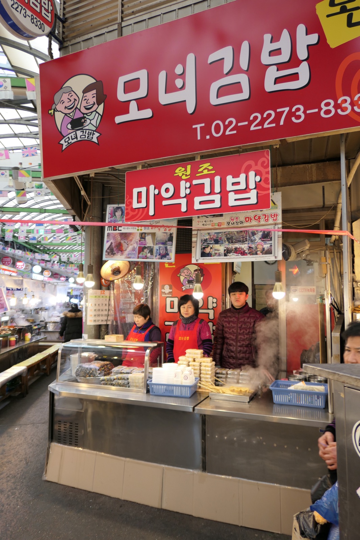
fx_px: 360
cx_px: 180
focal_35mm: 24
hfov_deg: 53.1
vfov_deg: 73.8
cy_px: 270
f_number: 1.6
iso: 125
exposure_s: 1/125
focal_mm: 8.8
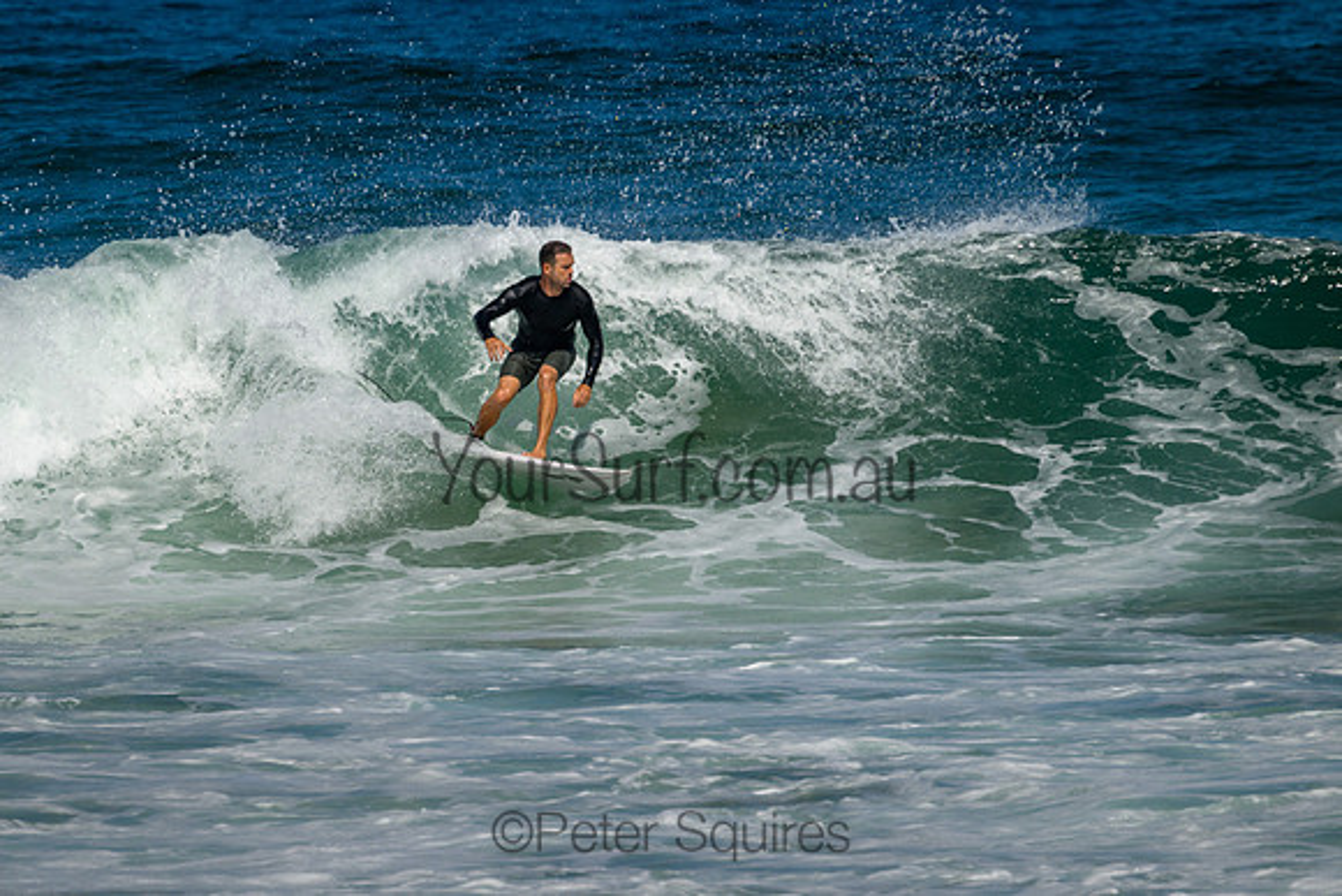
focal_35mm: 920
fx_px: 34314
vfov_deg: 1.5
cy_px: 432
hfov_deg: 2.2
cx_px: 570
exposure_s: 1/2000
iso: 560
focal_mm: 800
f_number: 11
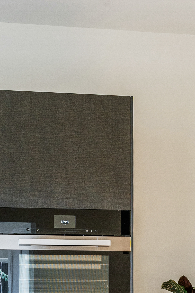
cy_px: 311
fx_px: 903
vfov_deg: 17.8
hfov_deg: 12.2
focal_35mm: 111
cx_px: 172
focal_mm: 31.9
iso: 160
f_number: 7.1
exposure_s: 1/13
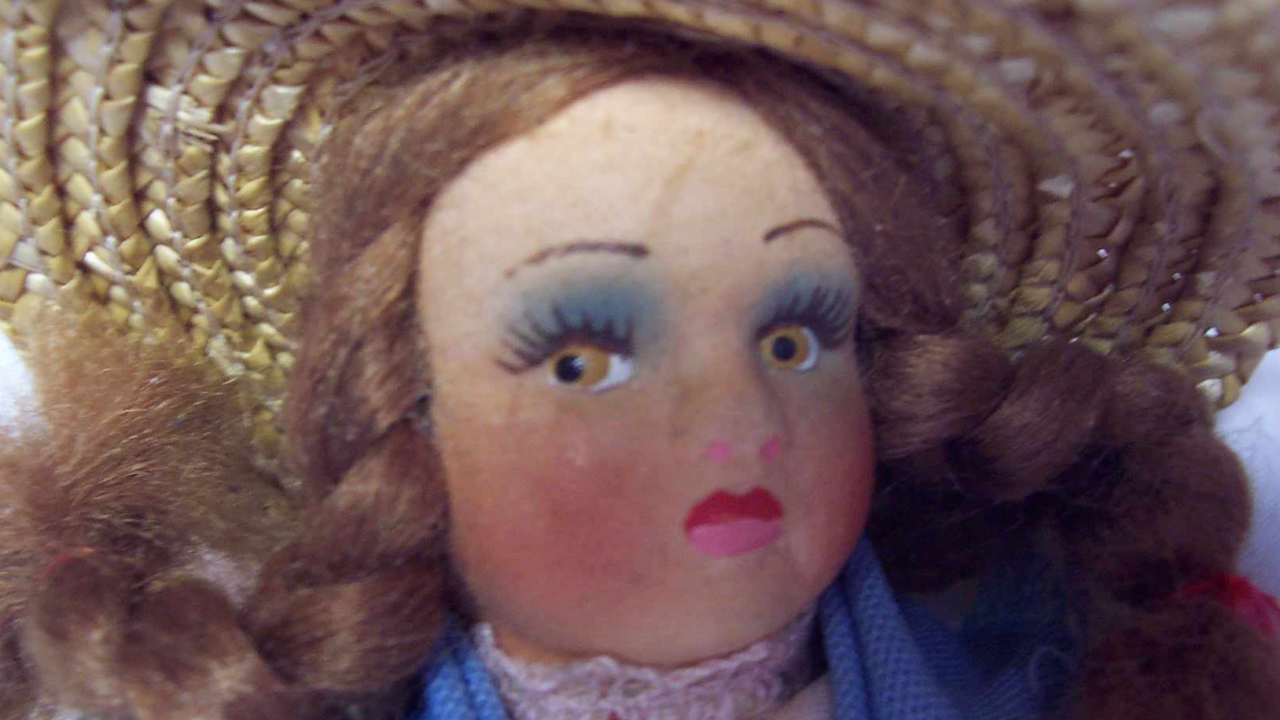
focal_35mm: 41
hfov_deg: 49.4
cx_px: 642
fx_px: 1392
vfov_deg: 29.0
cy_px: 413
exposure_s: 1/30
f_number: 2.8
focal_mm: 5.6
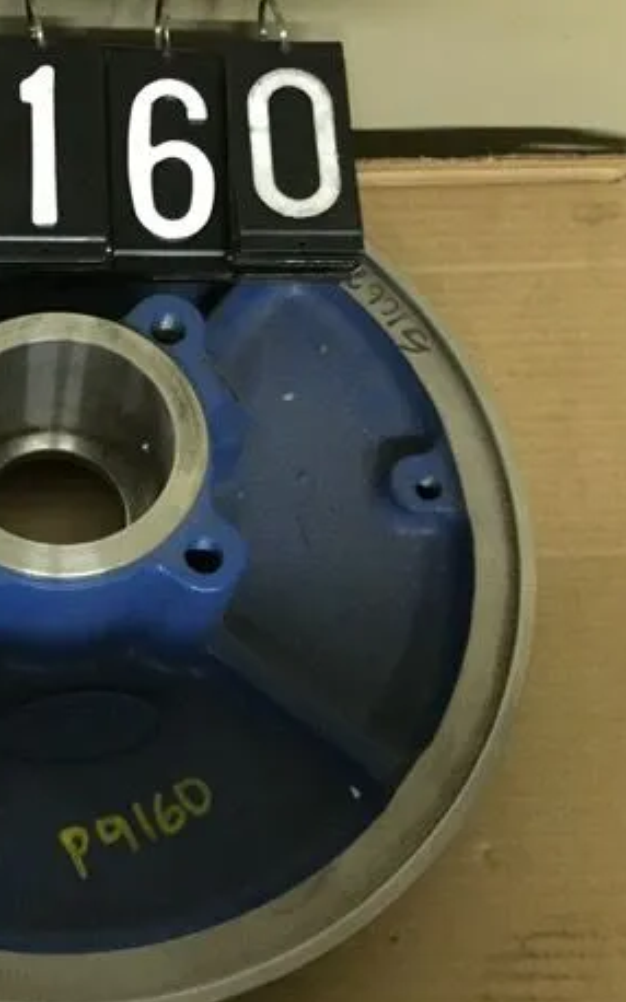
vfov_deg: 46.2
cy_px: 523
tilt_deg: -62.3
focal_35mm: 43
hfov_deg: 28.2
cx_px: 13
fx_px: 1175
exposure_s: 1/15
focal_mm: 4.15
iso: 400
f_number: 2.2
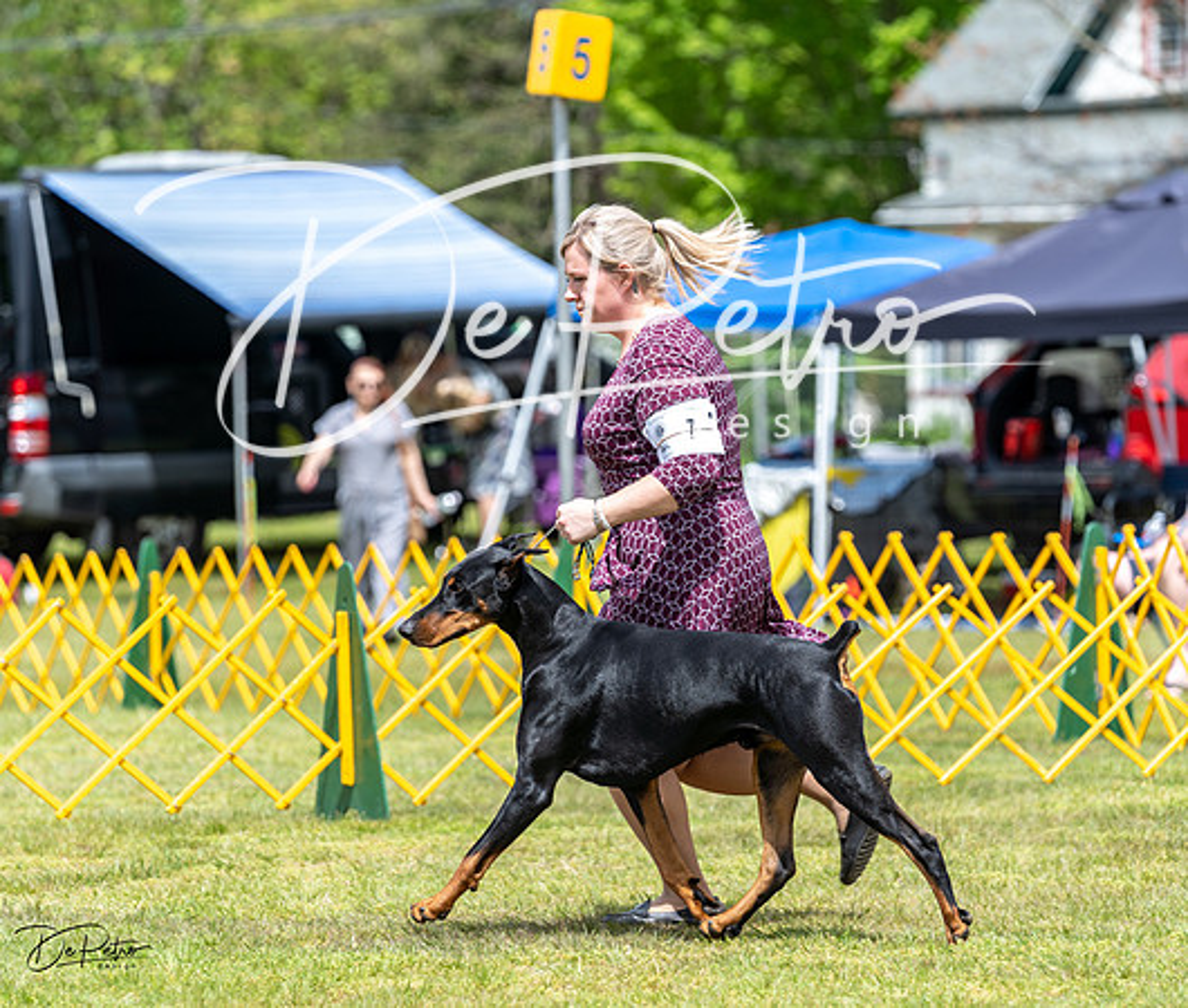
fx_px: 7980
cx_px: 599
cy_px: 501
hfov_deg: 8.5
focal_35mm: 222
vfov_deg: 7.2
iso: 100
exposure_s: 1/640
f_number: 4.5
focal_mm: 187
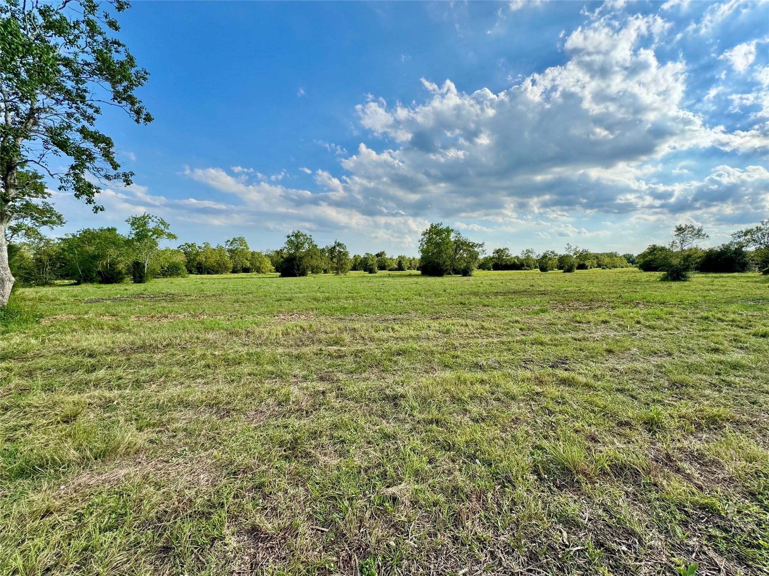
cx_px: 384
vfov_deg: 85.7
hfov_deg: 102.1
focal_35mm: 14
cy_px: 288
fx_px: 311
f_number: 2.2
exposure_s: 1/1927
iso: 50
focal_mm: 2.22
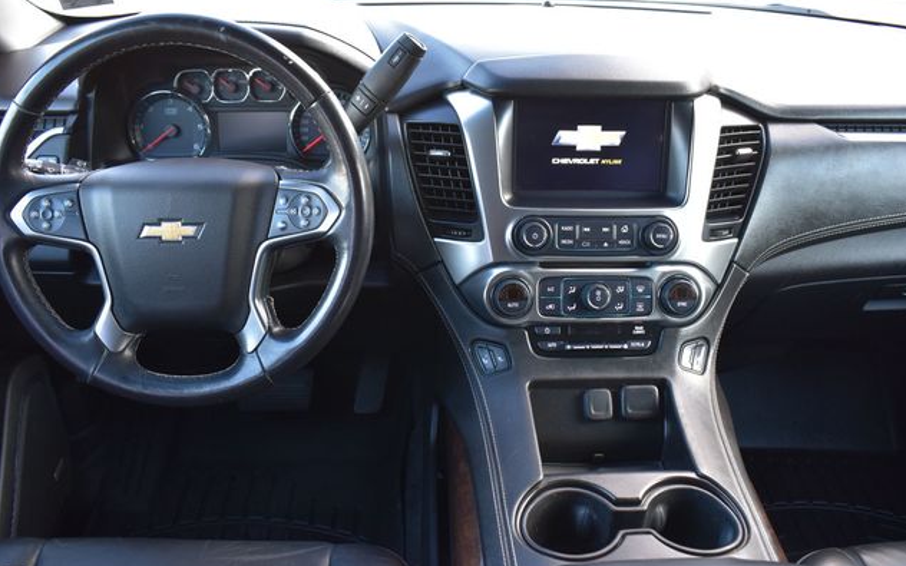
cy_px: 268
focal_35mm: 33
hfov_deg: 58.9
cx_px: 457
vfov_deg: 38.8
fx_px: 803
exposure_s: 1/15
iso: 400
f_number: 6.3
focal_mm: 21
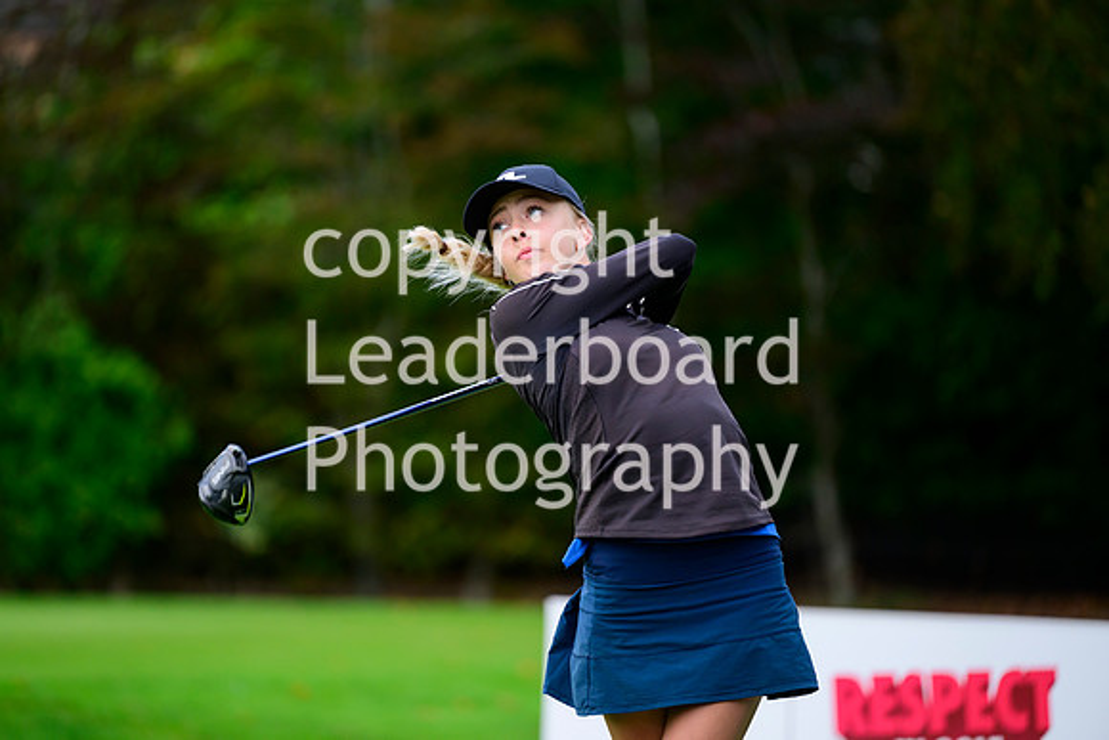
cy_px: 370
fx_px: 6162
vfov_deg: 6.9
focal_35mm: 200
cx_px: 554
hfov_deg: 10.3
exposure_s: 1/2000
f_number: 2.8
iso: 1250
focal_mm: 200
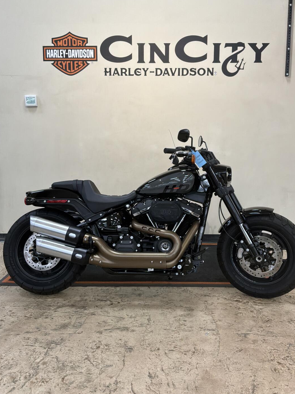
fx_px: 341
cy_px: 198
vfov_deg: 60.0
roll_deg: -0.8
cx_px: 155
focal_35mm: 30
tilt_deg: -9.0
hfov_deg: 46.8
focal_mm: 3
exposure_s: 1/60
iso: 100
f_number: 1.8
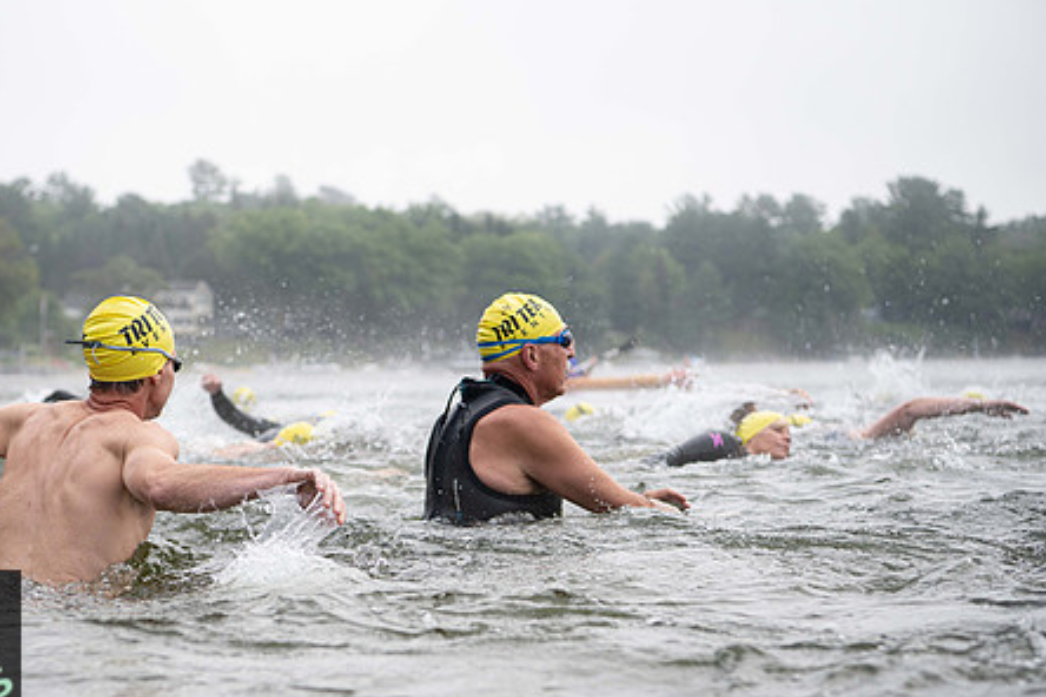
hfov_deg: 25.0
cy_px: 449
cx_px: 370
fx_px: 2353
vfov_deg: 16.8
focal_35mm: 81
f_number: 4
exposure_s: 1/640
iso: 320
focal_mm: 62
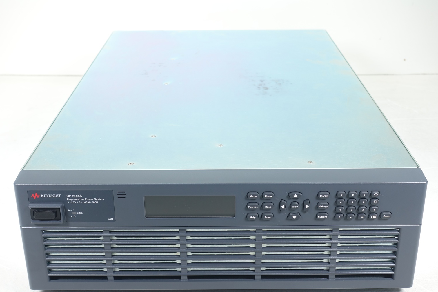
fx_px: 657
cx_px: 220
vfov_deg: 25.1
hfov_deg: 36.9
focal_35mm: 54
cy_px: 152
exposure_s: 1/80
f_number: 4
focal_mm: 18.7
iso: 125
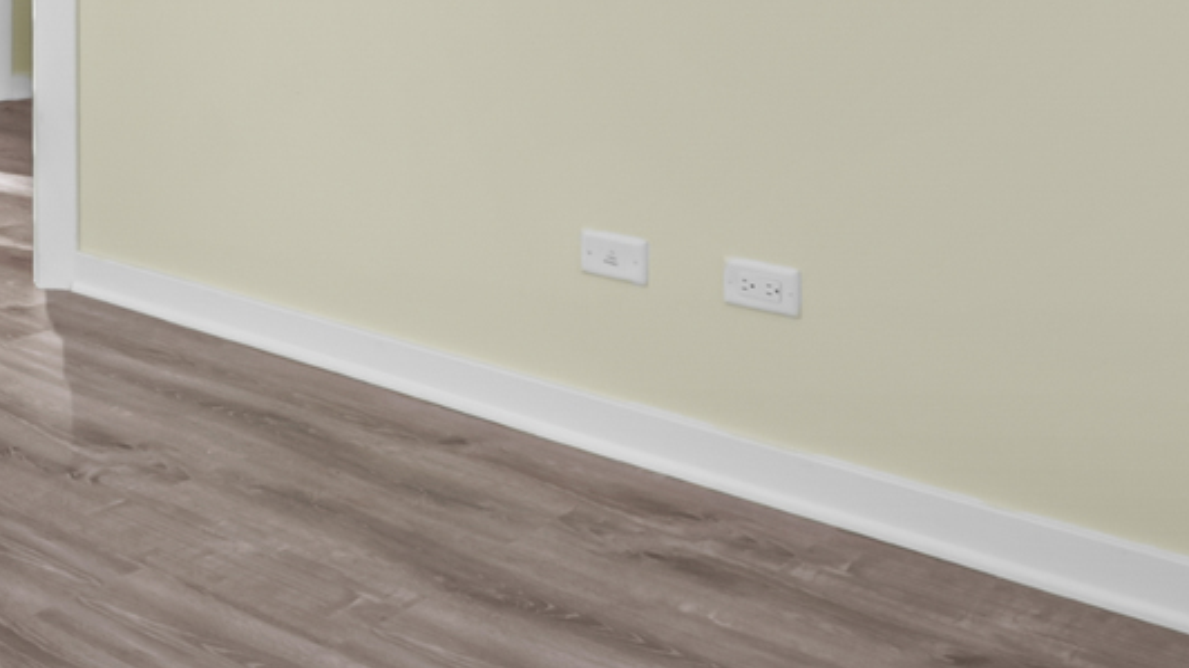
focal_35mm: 51
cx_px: 32
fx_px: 1608
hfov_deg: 36.9
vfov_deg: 21.2
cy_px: -210
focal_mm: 16
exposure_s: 1/8
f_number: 9
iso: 200
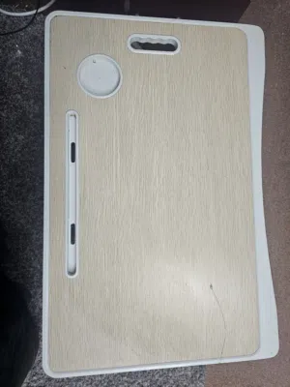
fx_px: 257
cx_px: 145
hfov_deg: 58.9
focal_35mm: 23
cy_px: 194
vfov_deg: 73.9
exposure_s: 1/100
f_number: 1.7
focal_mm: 6.3
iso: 400
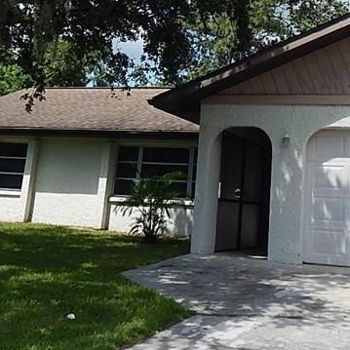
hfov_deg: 29.3
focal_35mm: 58
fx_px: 663
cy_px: 11
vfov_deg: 28.0
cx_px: 241
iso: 125
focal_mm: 4
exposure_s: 1/500
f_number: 6
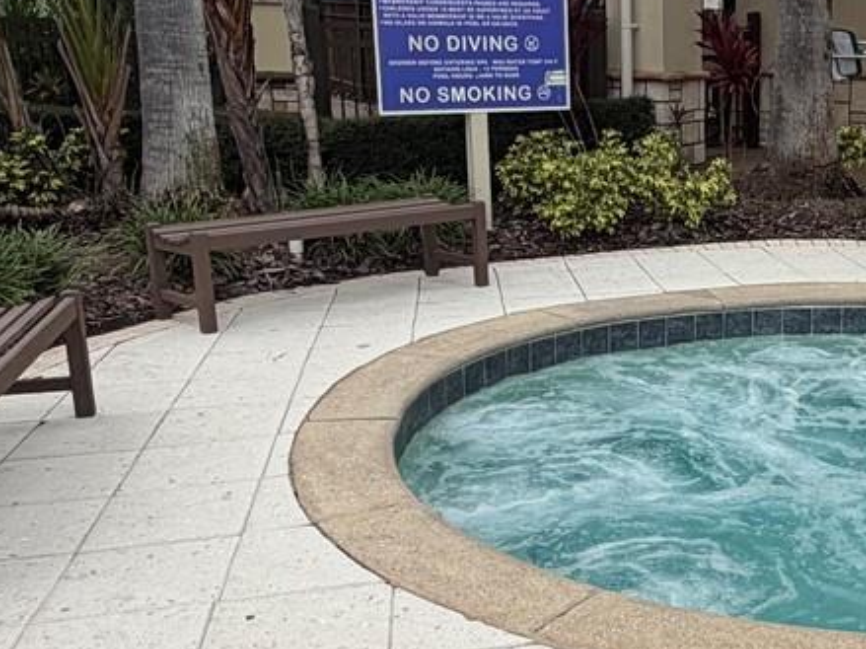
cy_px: 331
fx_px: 1276
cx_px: 779
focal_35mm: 51
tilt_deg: -13.3
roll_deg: +0.0
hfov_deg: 35.3
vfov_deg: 28.5
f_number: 2.2
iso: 25
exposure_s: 1/770
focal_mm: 2.22
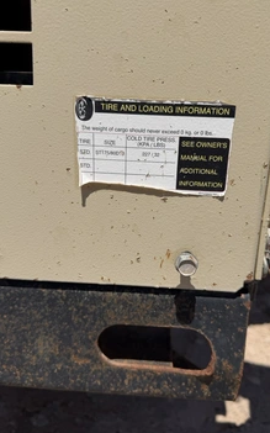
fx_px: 342
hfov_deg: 43.1
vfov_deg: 64.7
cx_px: 144
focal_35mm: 29
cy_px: 215
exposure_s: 1/9091
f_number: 1.78
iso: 80
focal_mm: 6.76
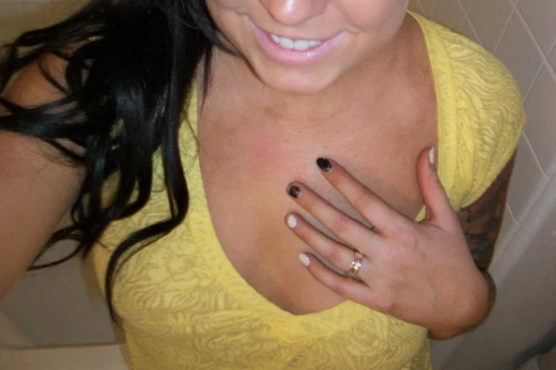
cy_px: 59
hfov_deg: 43.6
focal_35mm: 45
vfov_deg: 29.0
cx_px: 281
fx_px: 695
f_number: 2.9
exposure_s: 1/30
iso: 160
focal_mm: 5.7
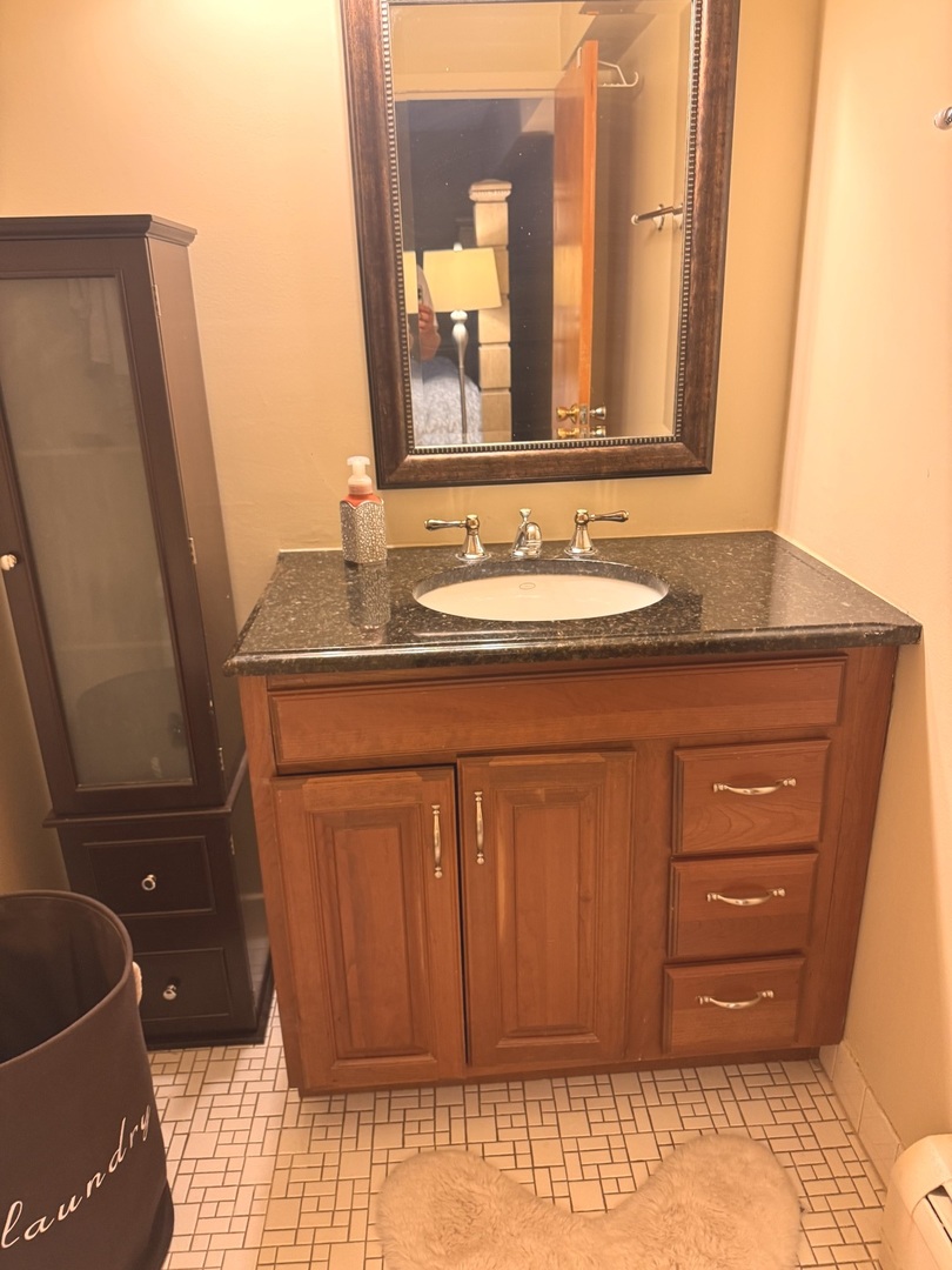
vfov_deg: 71.6
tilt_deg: -20.7
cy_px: 635
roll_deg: +2.5
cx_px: 476
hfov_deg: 56.8
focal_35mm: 24
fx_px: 880
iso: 250
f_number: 1.78
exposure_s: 1/60
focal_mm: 6.76
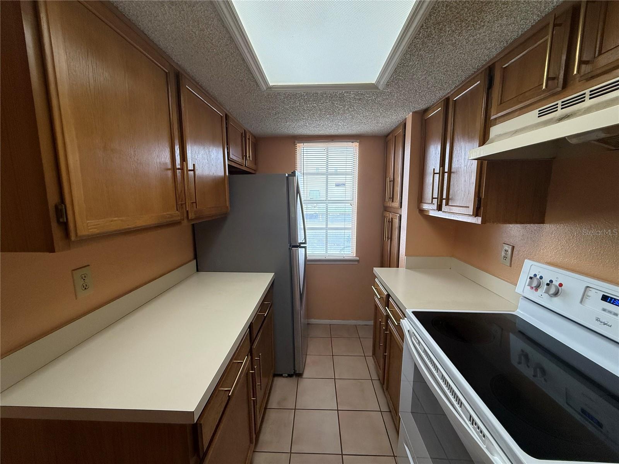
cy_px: 232
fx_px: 250
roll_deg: +0.3
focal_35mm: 14
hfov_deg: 102.1
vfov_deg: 85.7
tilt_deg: -8.2
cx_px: 310
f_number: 2.2
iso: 160
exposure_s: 1/120
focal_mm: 2.22
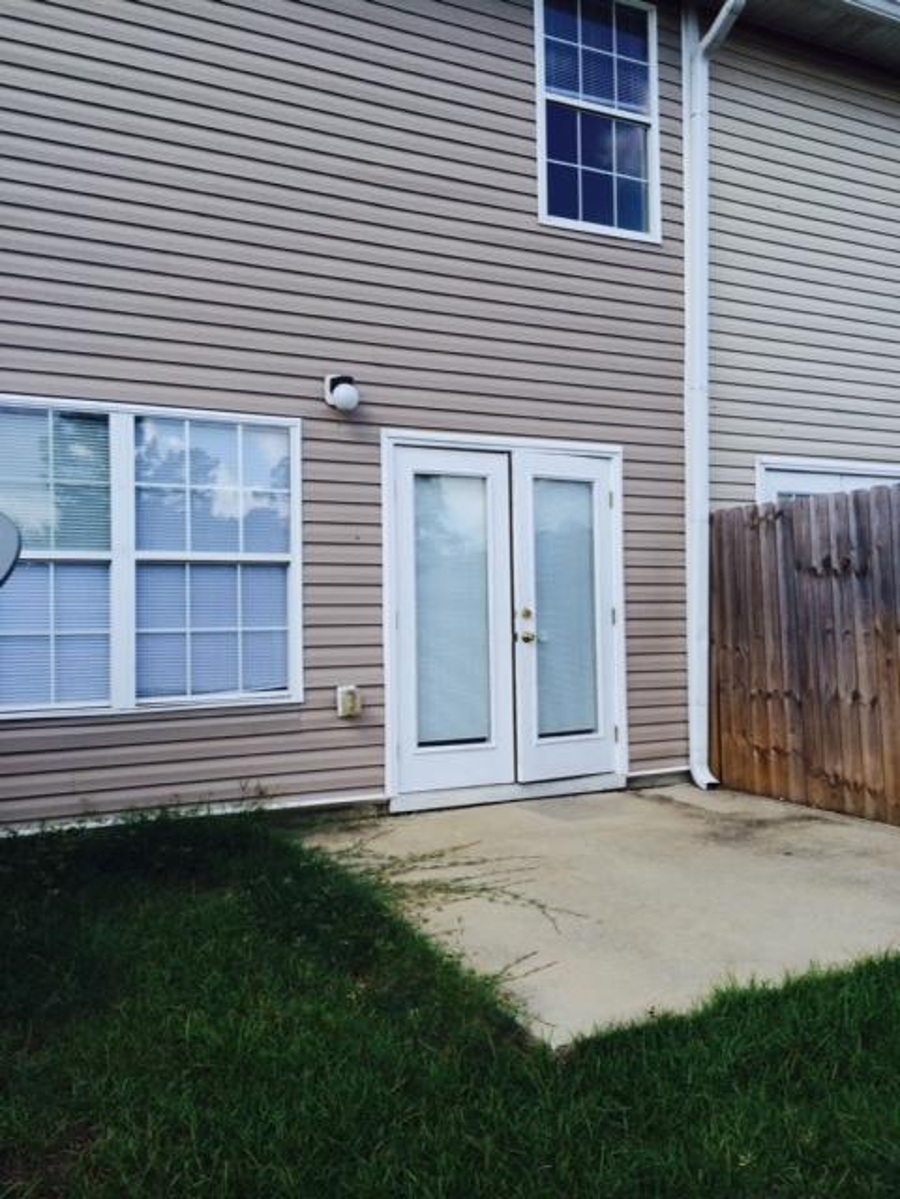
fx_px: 1040
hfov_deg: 46.8
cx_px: 450
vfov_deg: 60.0
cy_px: 600
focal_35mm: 30
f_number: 2.2
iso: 40
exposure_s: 1/1368
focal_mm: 4.12
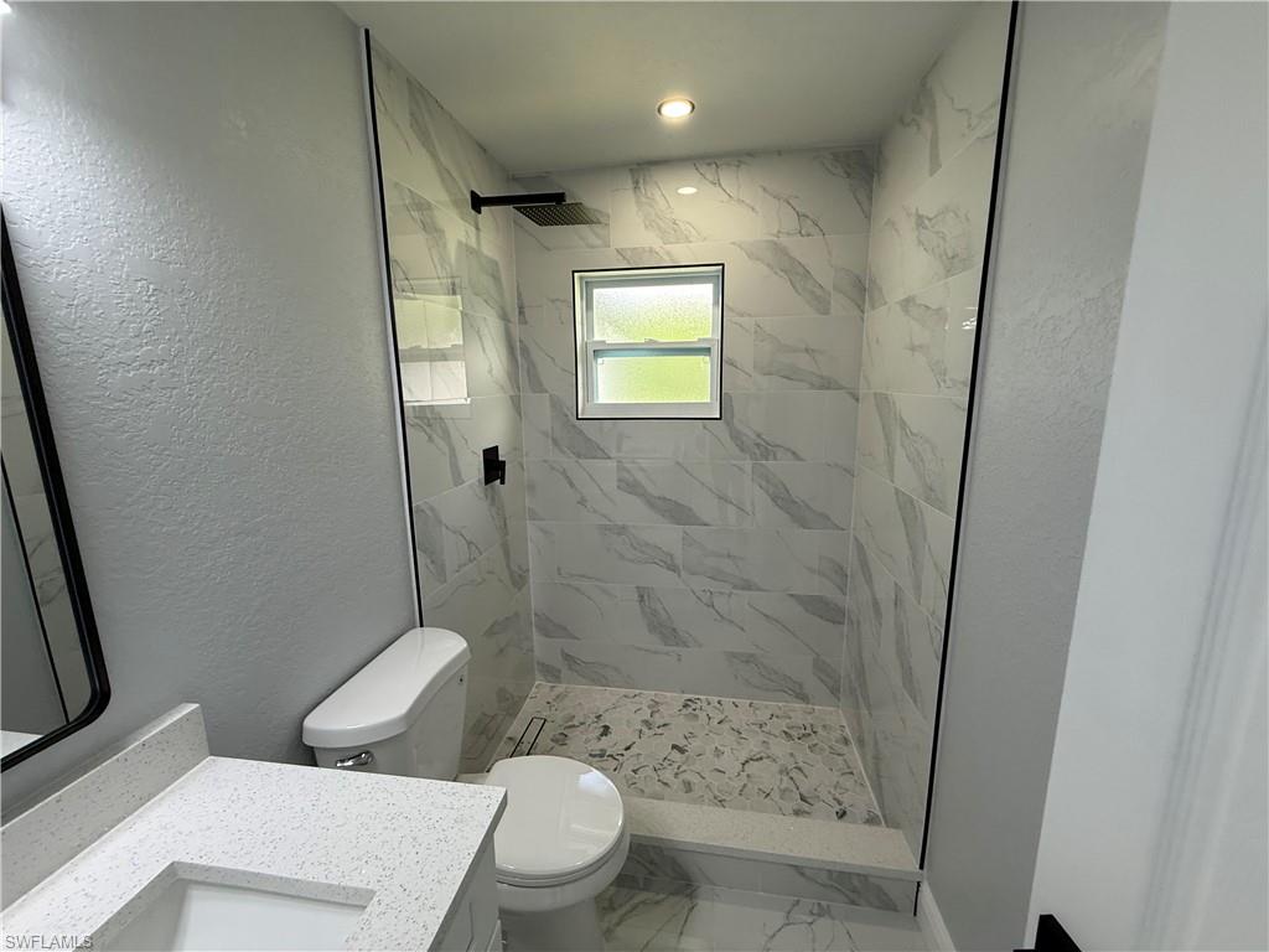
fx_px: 513
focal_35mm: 14
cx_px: 634
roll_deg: +0.6
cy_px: 476
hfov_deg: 102.1
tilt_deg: -9.2
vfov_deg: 85.7
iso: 160
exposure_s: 1/120
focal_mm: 2.22
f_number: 2.2
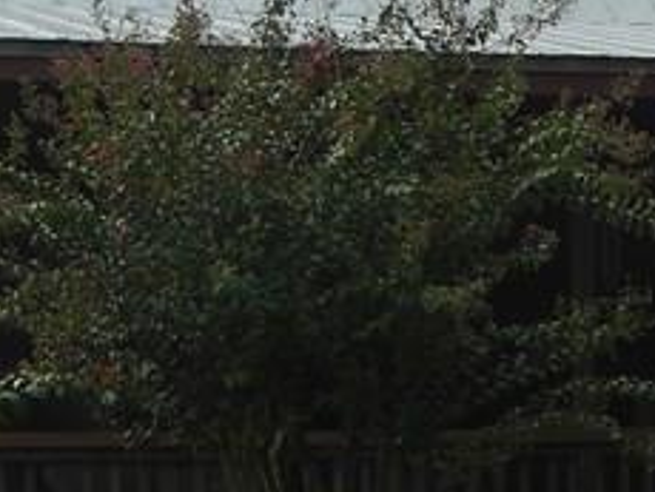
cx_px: 812
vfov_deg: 8.8
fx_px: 3201
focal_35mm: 169
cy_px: 85
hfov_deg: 11.4
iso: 80
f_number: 4
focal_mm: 7.9
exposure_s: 1/500
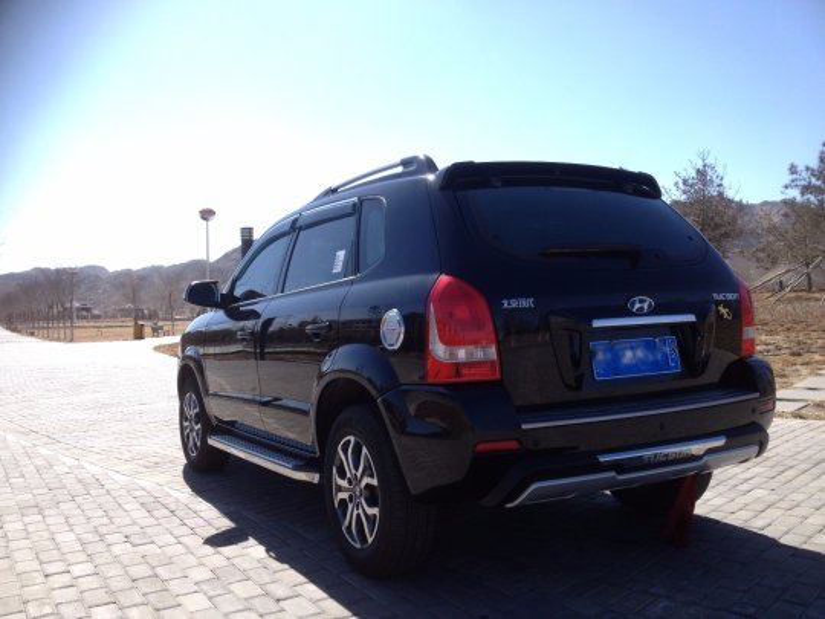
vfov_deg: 40.7
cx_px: 412
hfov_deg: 52.6
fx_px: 834
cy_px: 310
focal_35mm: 35
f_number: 2.4
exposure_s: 1/1227
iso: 64
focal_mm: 4.28
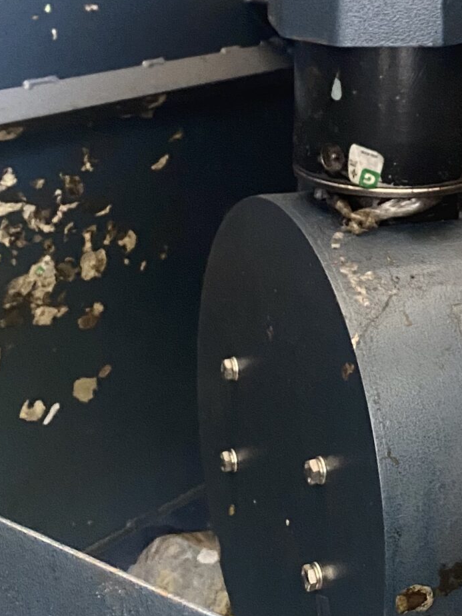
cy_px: 206
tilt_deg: -15.0
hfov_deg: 19.9
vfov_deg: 26.9
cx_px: 444
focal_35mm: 72
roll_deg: -1.6
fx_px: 1281
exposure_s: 1/30
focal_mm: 4.25
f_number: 1.8
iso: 640
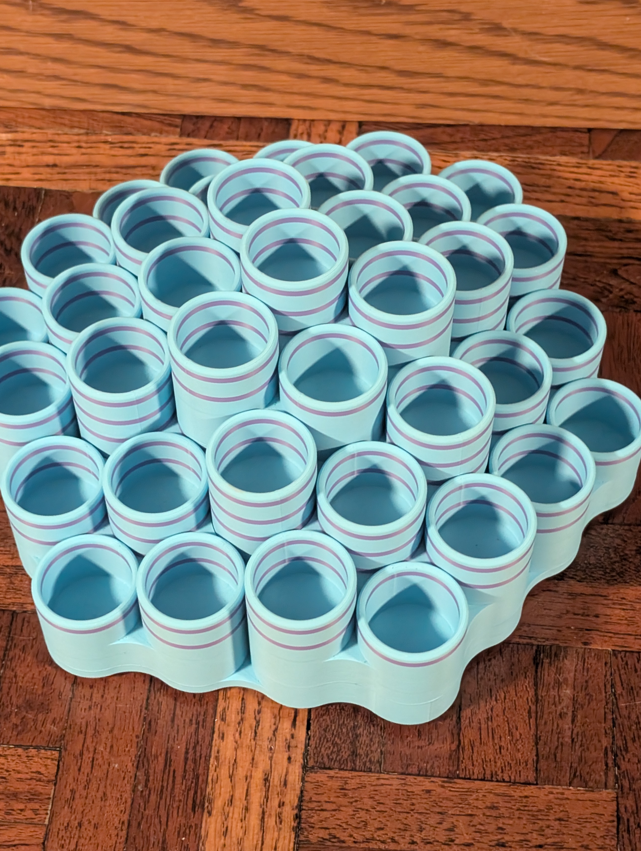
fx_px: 1429
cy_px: 385
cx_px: 319
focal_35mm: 58
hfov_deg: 25.3
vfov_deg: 33.2
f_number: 1.68
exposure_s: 1/40
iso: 1201
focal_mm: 6.9
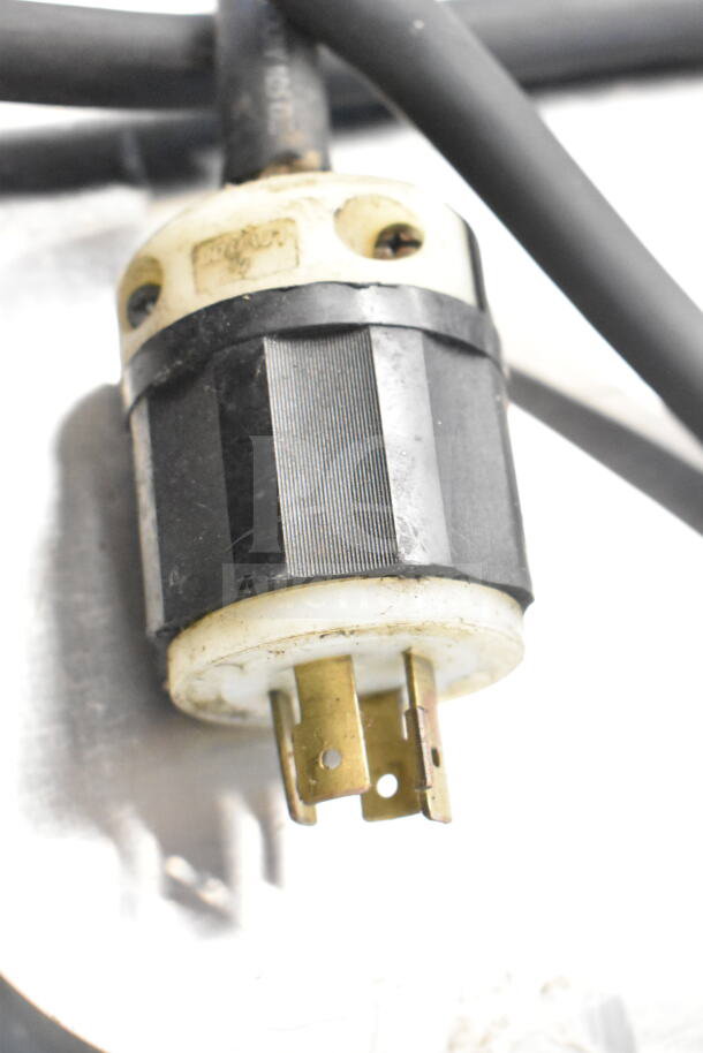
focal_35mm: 60
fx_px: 1756
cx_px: 352
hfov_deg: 22.6
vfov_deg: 33.4
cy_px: 526
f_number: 5
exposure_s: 1/60
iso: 11400
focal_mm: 40
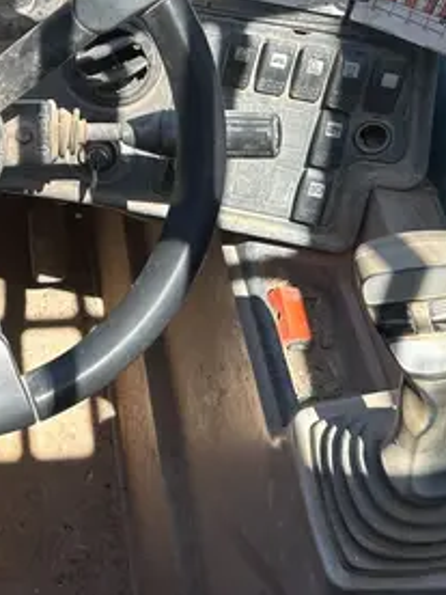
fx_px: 1185
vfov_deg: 27.5
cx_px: 13
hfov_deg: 20.7
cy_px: 100
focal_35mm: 69
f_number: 1.5
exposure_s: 1/544
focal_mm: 5.7
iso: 50
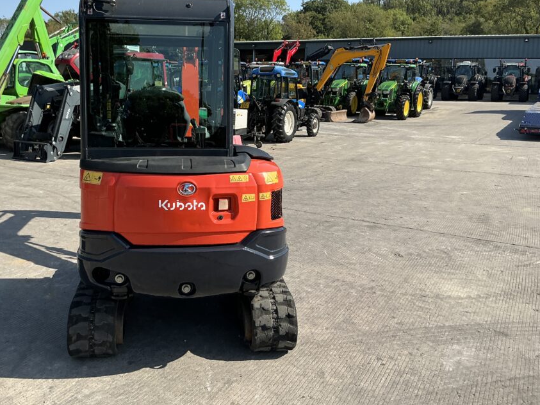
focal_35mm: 34
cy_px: 160
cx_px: 224
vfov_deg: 41.6
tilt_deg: -6.1
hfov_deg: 53.7
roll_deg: -0.9
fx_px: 530
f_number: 1.8
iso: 25
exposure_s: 1/1377
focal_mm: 3
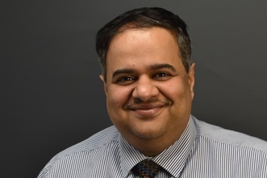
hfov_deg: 27.4
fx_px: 547
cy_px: 111
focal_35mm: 74
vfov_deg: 18.5
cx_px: 151
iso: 400
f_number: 5.6
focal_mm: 35
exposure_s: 1/50
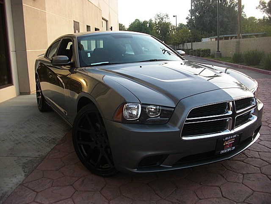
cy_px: 102
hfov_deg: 51.4
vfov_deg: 39.7
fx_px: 282
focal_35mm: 36
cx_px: 136
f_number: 2.8
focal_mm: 6.3
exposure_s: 1/125
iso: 50
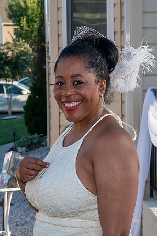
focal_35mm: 135
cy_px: 118
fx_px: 883
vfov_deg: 15.2
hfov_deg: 10.2
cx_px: 86
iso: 400
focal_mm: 60
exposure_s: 1/250
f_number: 10
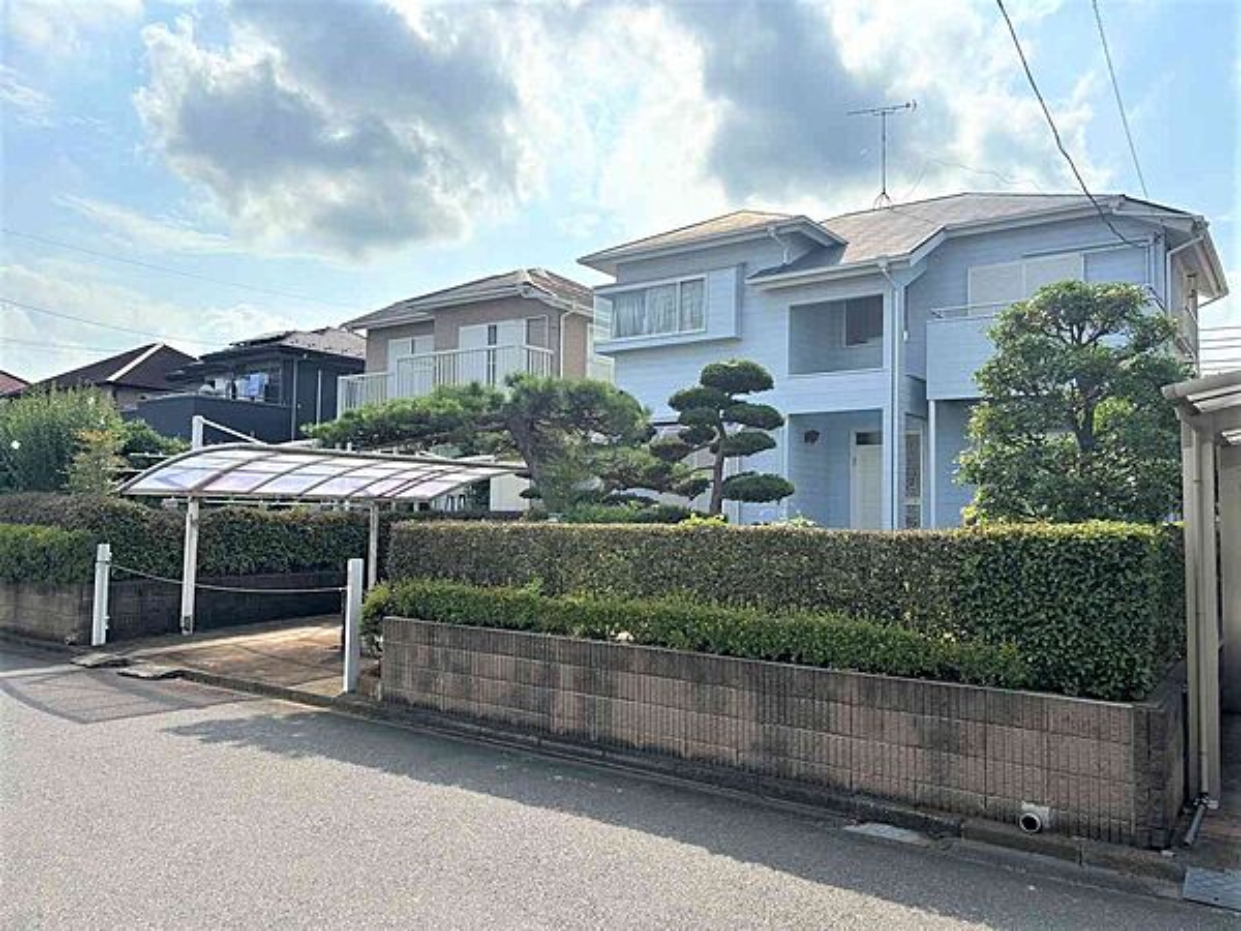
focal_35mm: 26
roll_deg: -0.9
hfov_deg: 67.3
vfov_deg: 53.1
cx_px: 620
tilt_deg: +2.7
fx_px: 932
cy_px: 466
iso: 50
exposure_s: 1/5618
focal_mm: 5.96
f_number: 1.6
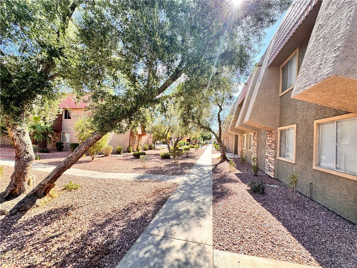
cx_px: 178
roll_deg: -3.5
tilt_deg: +0.9
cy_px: 134
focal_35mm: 14
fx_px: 144
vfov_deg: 85.7
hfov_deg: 102.1
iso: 40
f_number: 2.2
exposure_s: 1/235
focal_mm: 2.22
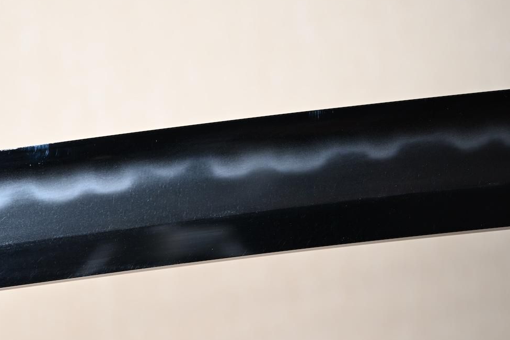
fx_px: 1554
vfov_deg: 12.5
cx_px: 237
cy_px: 178
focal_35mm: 110
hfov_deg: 18.6
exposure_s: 1.3
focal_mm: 51
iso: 100
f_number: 4.8
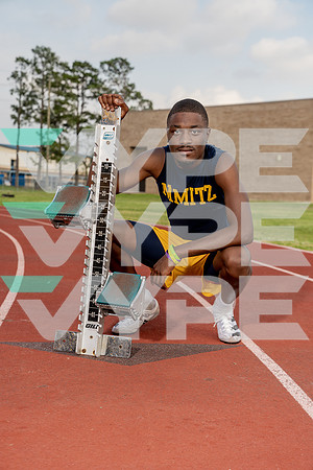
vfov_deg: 35.1
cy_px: 235
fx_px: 743
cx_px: 156
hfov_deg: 23.8
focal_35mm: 57
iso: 100
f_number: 5
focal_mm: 57
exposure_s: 1/250
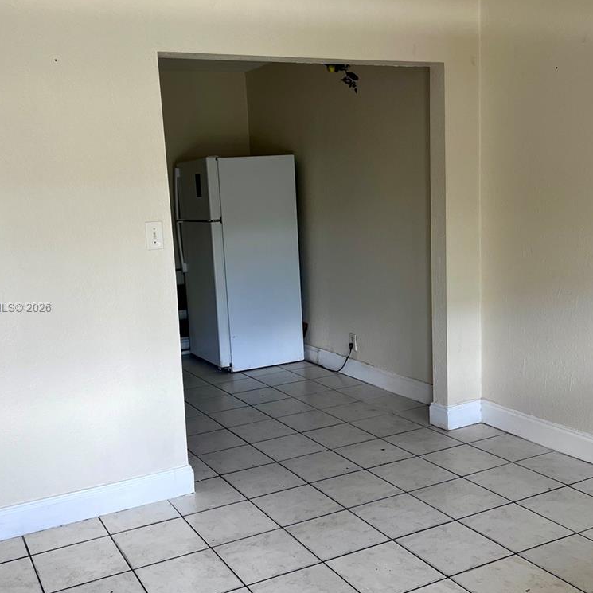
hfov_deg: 44.8
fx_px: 717
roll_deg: +2.2
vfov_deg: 44.9
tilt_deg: -8.0
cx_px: 261
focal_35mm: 37
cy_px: 308
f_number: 1.6
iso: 64
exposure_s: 1/122
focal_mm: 5.1
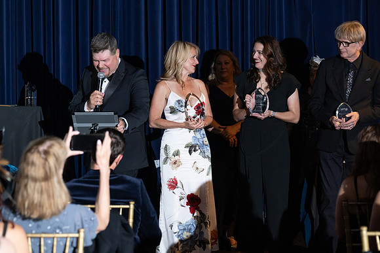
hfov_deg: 13.7
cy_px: 126
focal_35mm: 150
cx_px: 190
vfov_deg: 9.2
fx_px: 1584
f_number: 5
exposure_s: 1/200
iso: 2500
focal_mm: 150
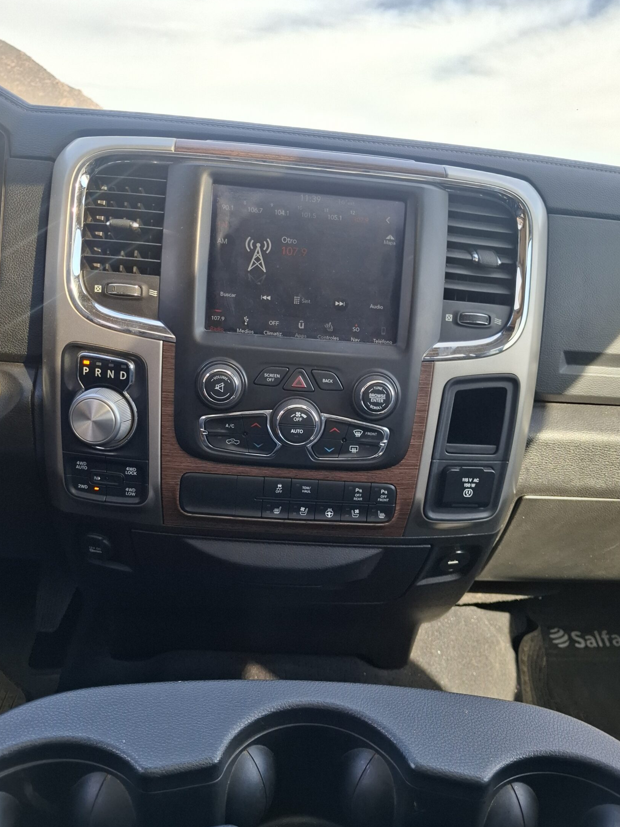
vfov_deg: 65.3
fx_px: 645
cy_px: 438
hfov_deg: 51.3
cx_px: 299
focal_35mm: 27
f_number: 1.8
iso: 50
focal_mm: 5.54
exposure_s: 1/110
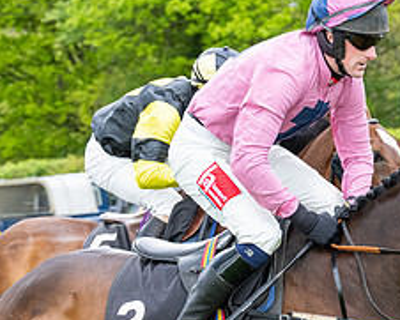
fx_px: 2440
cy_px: 300
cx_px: 441
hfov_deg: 9.3
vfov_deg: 7.5
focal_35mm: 206
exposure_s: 1/800
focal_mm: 70
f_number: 4
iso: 1000
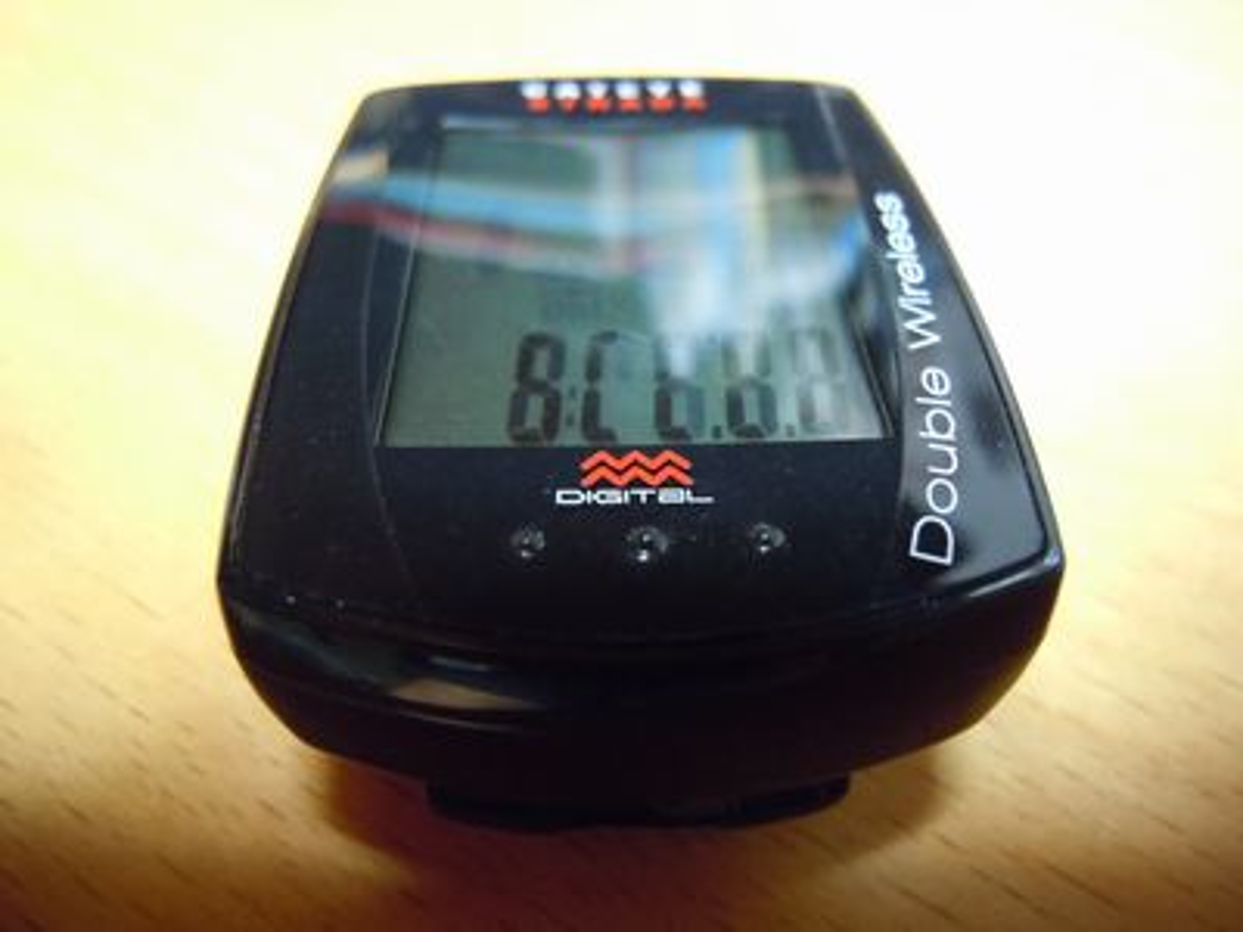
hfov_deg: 55.4
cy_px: 466
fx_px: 1185
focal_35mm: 33
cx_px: 622
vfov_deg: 42.9
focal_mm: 5.9
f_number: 4
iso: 800
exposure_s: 1/6
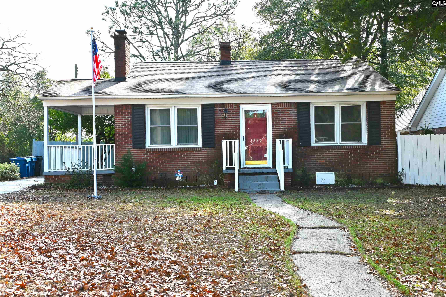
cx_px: 223
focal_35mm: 38
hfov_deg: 50.4
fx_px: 474
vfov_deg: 34.8
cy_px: 148
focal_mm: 25.5
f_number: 5.6
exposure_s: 1/250
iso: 140
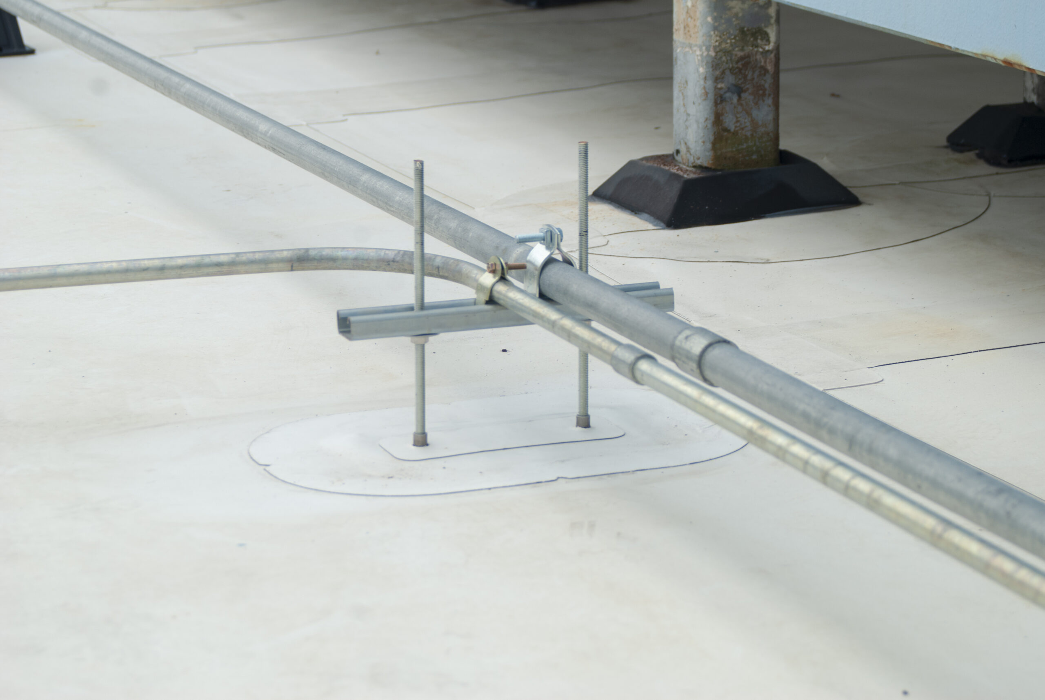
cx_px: 522
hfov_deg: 17.0
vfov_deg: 11.5
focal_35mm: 120
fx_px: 3488
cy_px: 350
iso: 100
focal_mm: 80
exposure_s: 1/160
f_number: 8
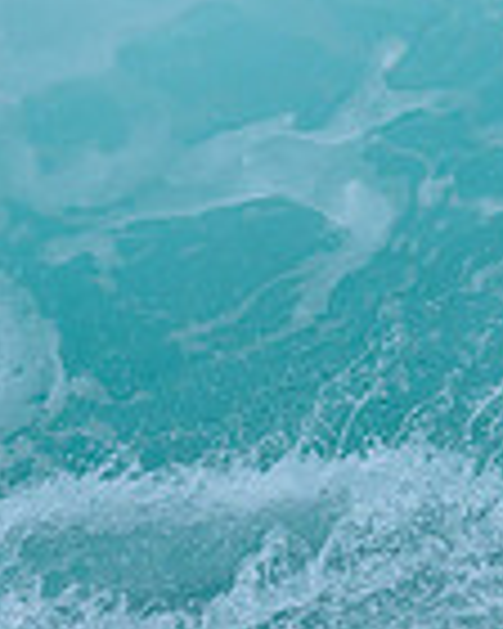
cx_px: 935
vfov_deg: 0.5
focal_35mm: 4276
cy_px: 224
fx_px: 79570
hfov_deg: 0.4
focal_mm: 800
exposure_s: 1/2500
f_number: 6.3
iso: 560
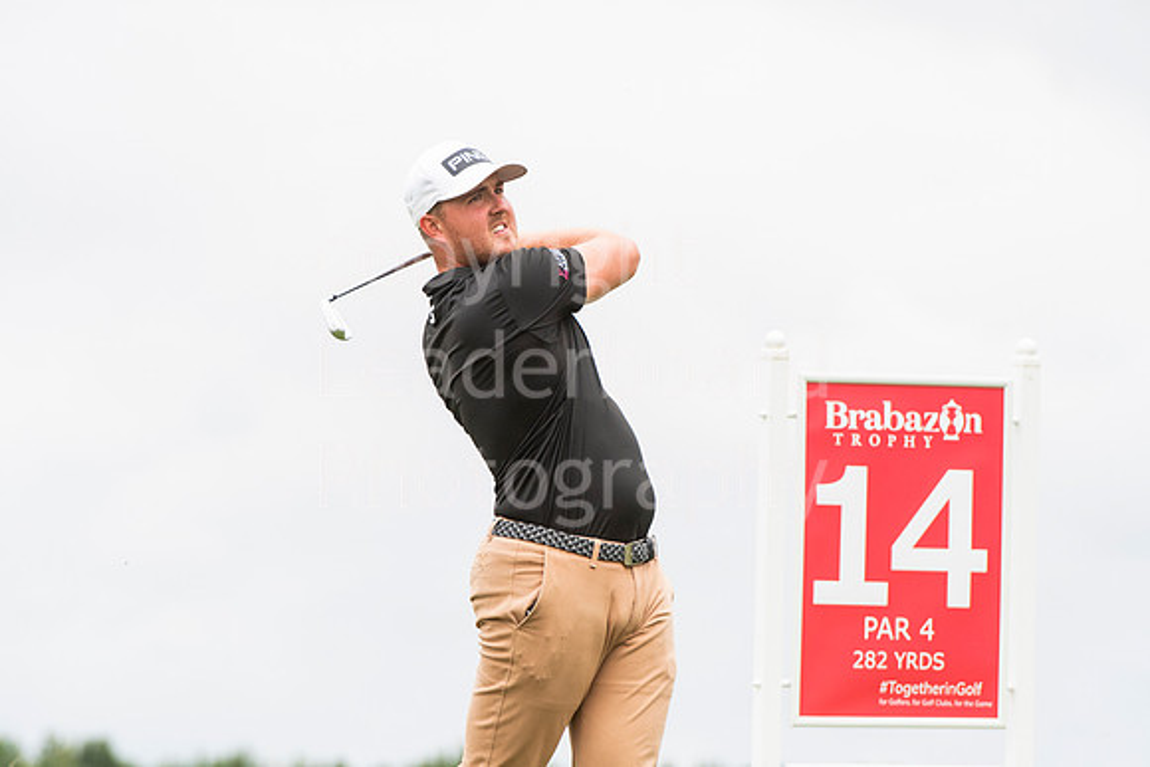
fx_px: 9585
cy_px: 384
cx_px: 575
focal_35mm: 300
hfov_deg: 6.9
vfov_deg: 4.6
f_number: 5.6
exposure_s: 1/1600
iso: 1000
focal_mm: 200
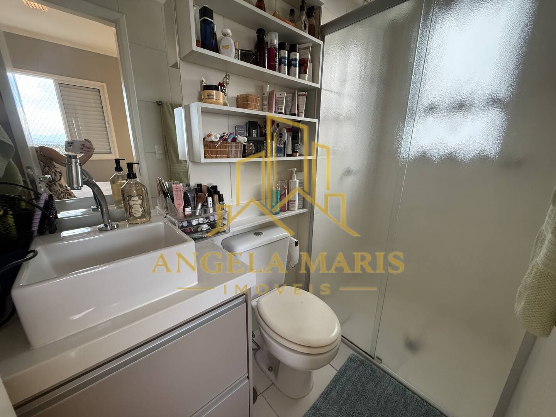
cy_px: 208
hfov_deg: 102.1
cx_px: 278
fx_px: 225
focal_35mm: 14
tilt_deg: -16.3
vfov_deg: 85.7
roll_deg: -0.4
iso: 200
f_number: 2.2
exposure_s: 1/120
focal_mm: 2.22
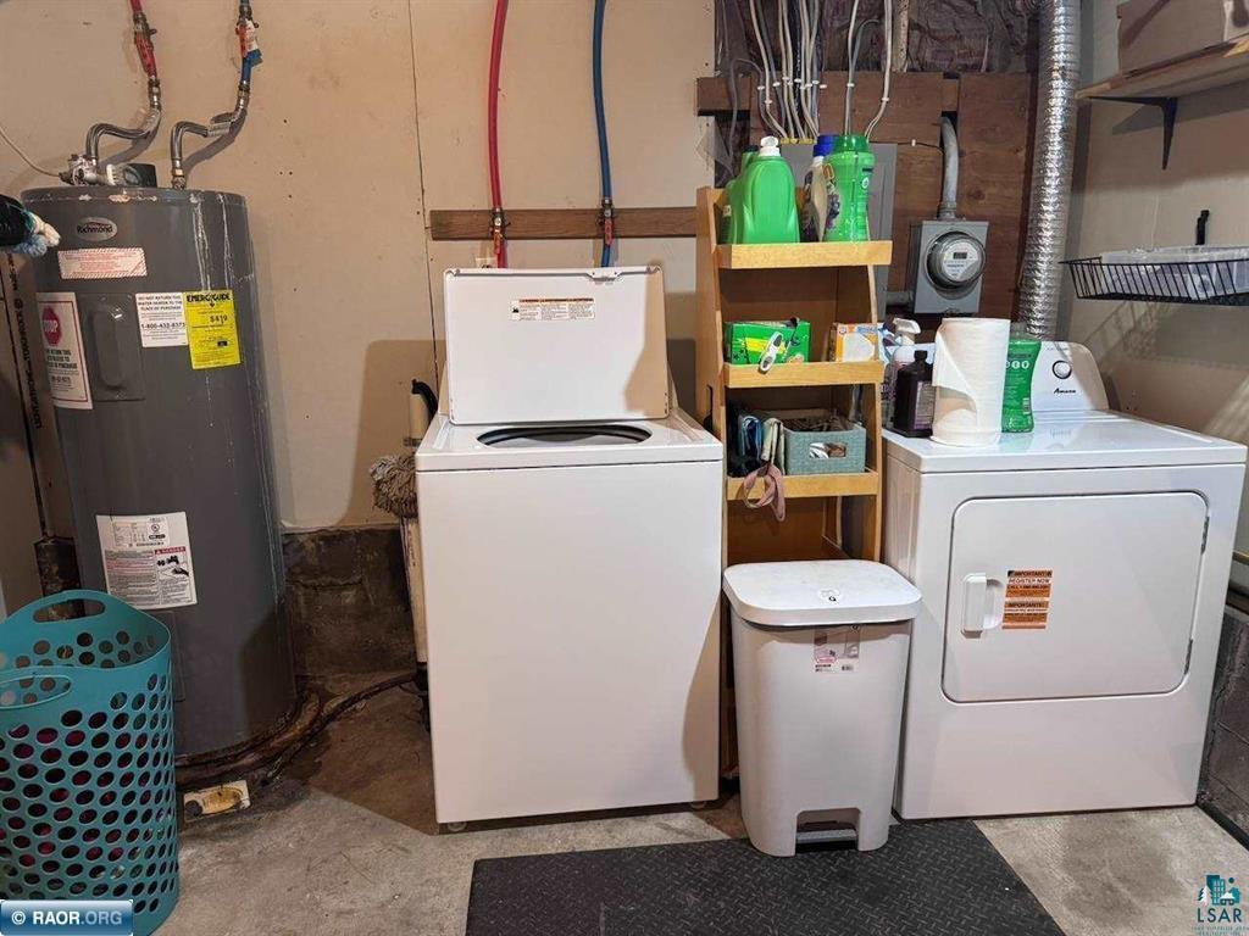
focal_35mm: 24
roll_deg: +0.9
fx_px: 866
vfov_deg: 56.8
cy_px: 468
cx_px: 624
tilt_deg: -14.6
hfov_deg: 71.6
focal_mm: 6.76
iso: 500
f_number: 1.78
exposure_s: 1/60
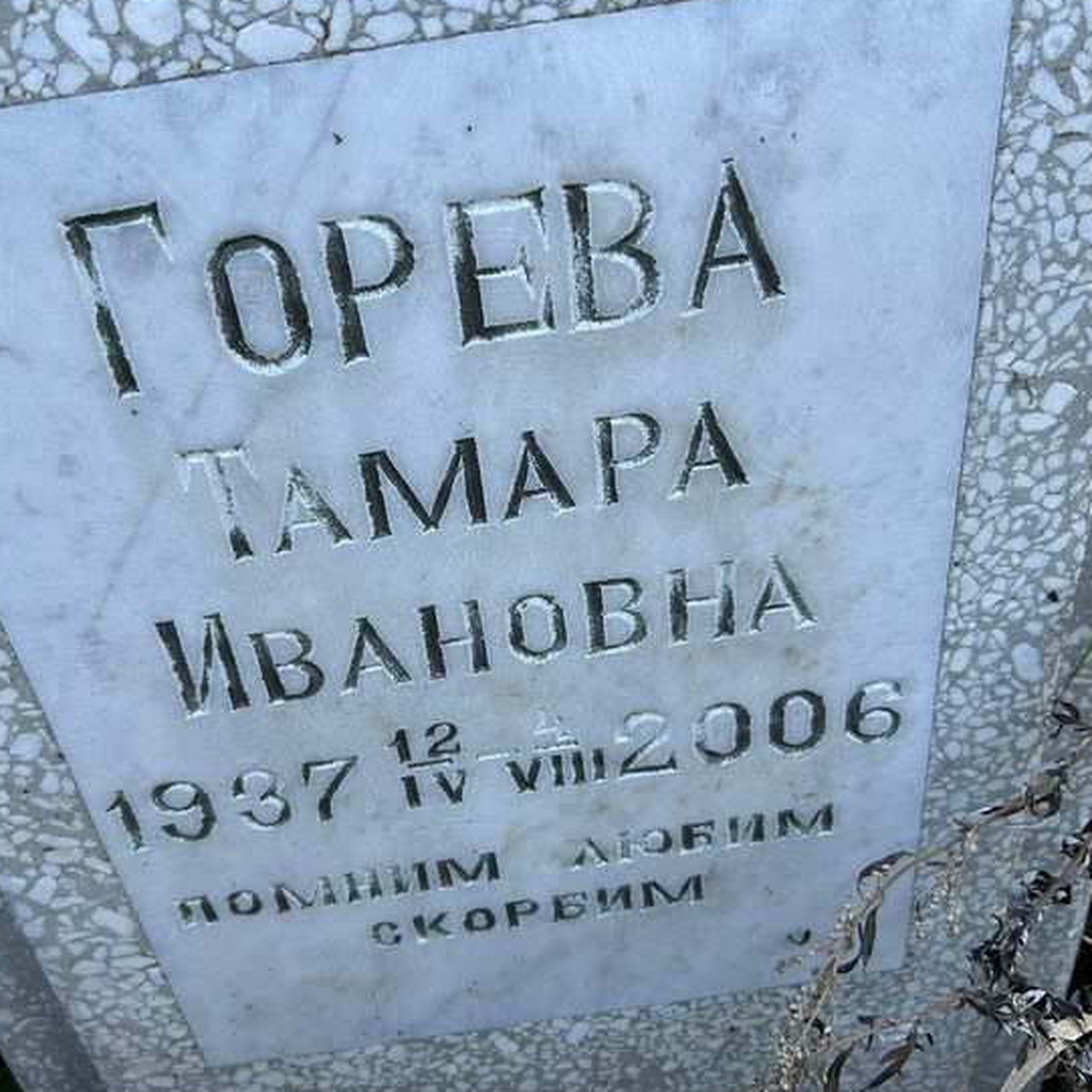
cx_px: 495
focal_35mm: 34
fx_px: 1213
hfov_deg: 48.4
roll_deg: -0.9
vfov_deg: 48.4
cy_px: 527
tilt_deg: -35.0
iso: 50
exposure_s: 1/395
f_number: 1.5
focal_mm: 5.7
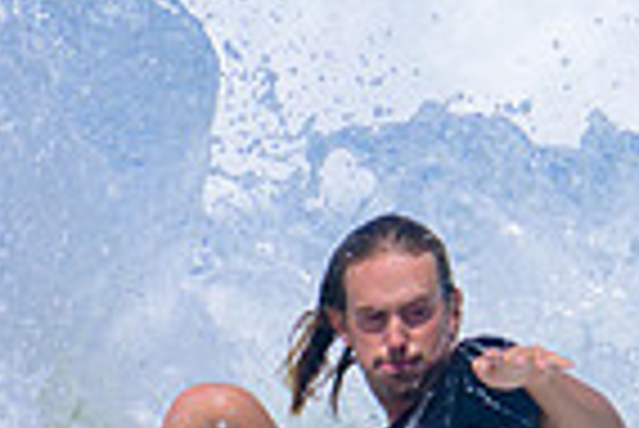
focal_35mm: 3752
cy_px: 554
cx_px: 510
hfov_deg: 0.5
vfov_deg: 0.4
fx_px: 66665
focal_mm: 800
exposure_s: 1/2000
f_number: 11
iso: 450
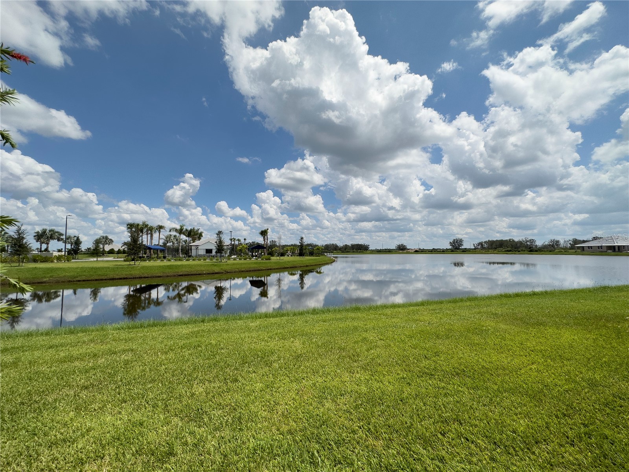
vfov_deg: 85.7
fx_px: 254
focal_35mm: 14
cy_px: 236
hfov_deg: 102.1
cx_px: 314
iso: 50
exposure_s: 1/4700
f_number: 2.2
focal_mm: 2.22
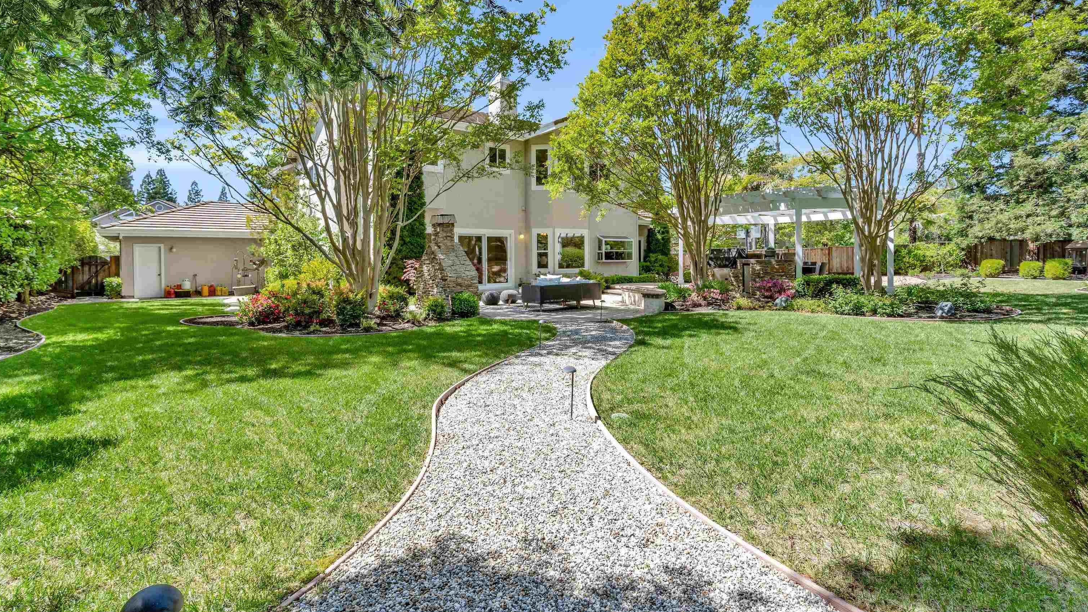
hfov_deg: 95.9
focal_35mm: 17
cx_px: 547
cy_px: 266
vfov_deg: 63.7
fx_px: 490
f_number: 8
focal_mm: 16
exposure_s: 1/80
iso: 100
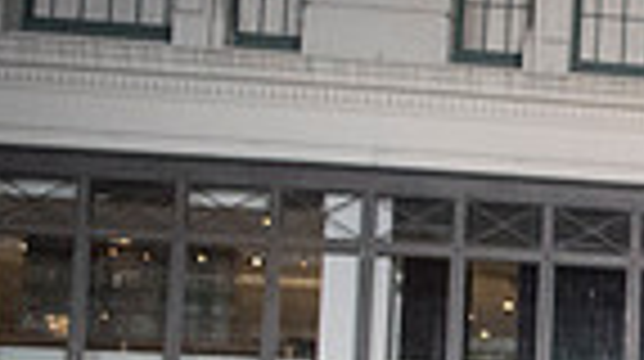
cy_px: 556
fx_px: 1740
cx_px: 1216
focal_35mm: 102
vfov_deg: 11.3
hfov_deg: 16.8
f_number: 2.8
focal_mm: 24
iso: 8000
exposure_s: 1/3200
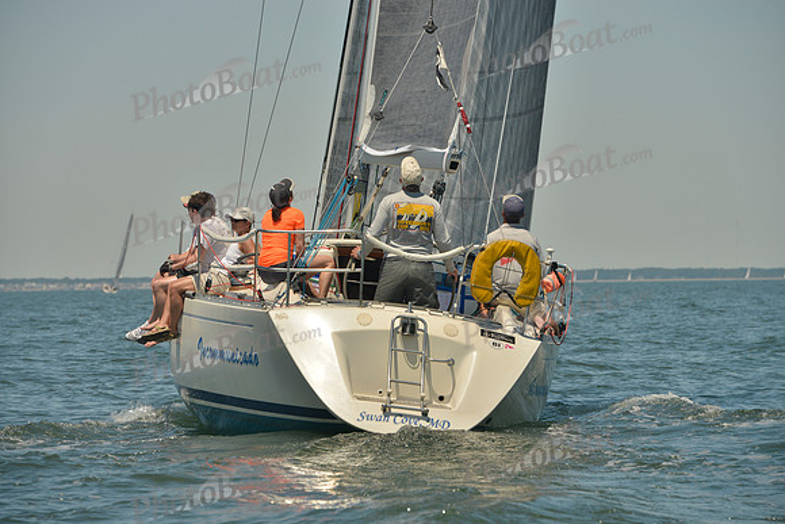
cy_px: 262
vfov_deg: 7.9
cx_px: 392
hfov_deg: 11.7
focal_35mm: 175
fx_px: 3817
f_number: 10
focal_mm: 175
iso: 200
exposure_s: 1/640
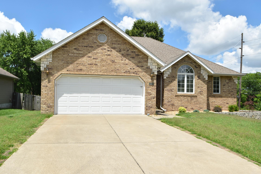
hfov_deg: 64.5
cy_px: 87
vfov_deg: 45.7
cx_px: 130
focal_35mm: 28
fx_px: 207
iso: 200
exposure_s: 1/400
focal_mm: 19
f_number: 10
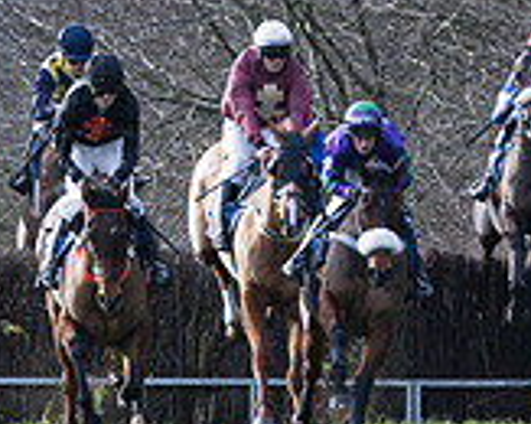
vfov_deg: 1.0
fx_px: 24613
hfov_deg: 1.2
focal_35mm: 1568
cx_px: 474
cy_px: 62
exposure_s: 1/2000
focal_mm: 200
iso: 400
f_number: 2.8
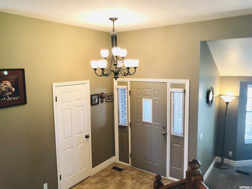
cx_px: 126
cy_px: 94
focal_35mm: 28
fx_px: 204
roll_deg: +1.2
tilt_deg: -8.6
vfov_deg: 49.7
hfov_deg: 63.4
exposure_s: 1/24
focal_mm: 4
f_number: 1.8
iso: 40
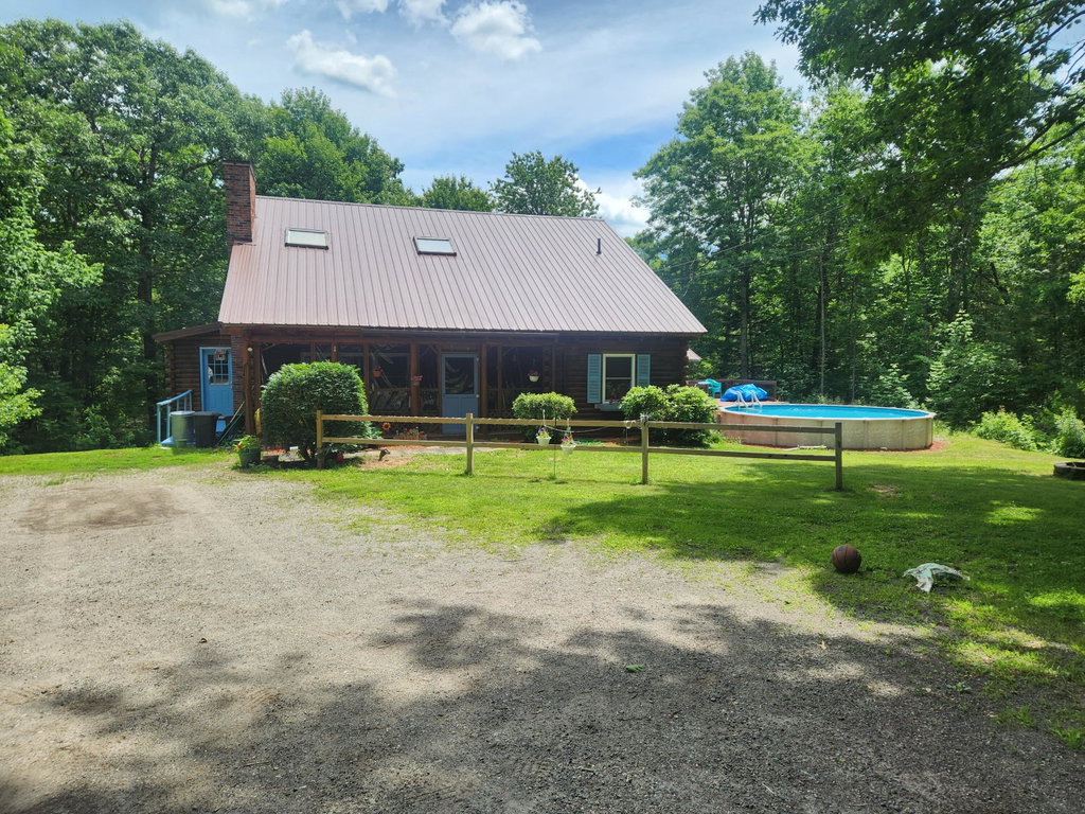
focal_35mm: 23
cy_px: 407
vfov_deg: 58.9
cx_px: 542
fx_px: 721
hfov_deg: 73.9
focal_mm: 5.4
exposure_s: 1/1347
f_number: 1.8
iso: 20
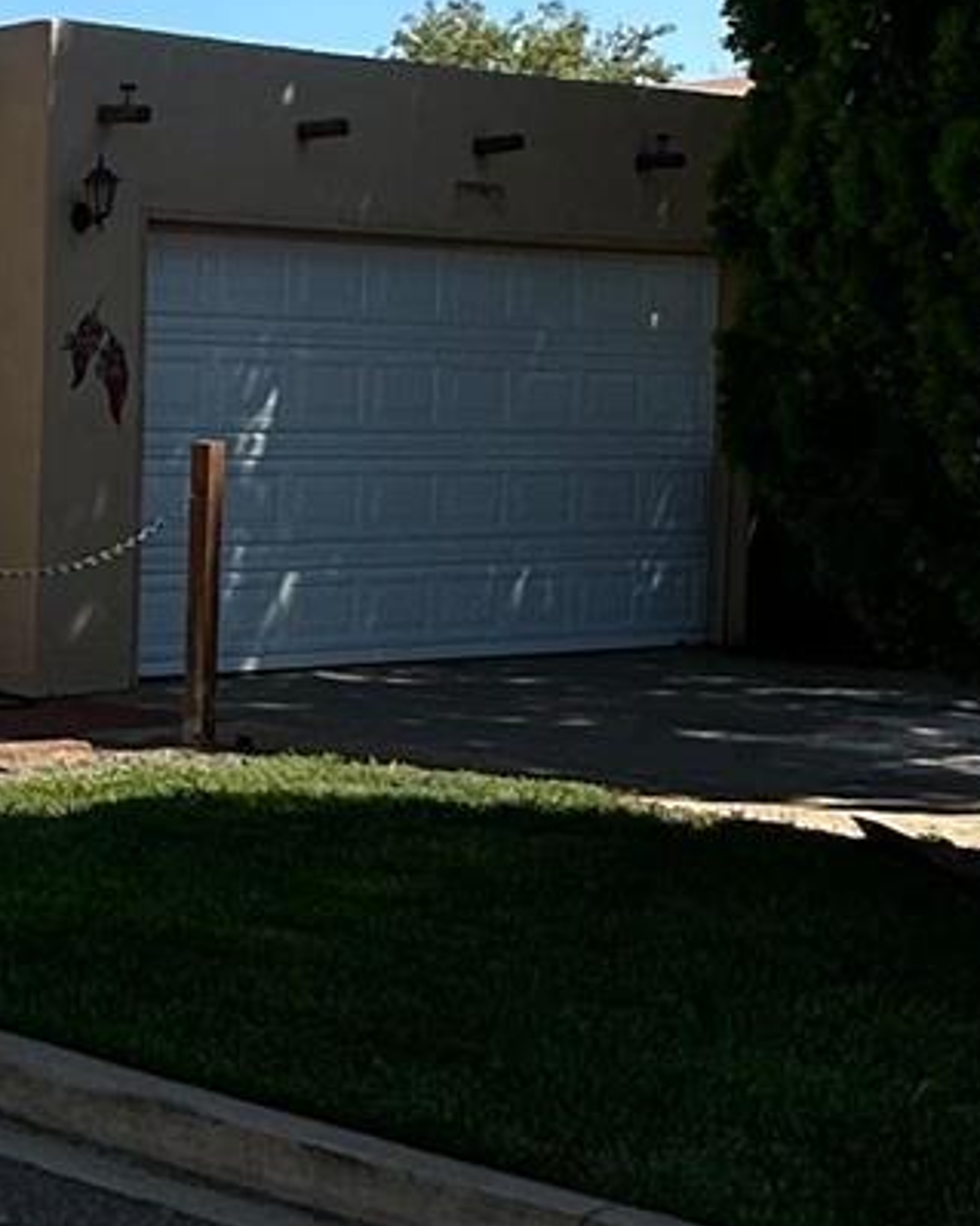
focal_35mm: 79
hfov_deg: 15.7
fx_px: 2865
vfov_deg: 24.1
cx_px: -940
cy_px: 572
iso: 40
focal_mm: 2.22
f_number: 2.2
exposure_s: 1/2212
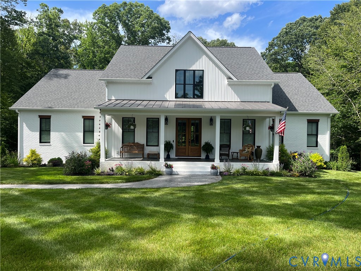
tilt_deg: -1.0
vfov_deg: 53.1
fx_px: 271
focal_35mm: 26
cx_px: 180
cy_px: 136
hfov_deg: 67.3
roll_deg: -0.1
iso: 50
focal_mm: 5.1
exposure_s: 1/1957
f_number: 1.6
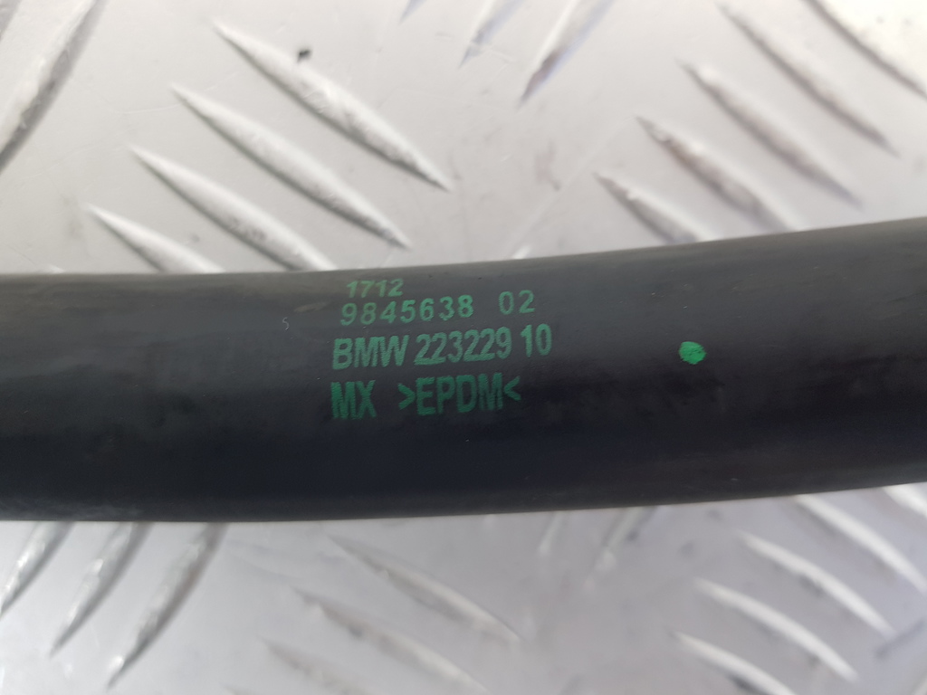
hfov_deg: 67.3
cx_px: 464
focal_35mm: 26
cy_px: 348
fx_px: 696
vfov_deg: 53.1
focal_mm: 4.2
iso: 80
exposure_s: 1/50
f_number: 1.7
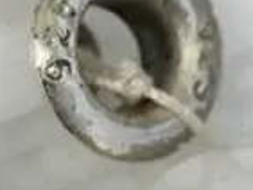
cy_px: 314
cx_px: -32
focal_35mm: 873
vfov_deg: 1.7
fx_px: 6386
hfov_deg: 2.3
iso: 3200
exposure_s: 1/125
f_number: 5.6
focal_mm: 60
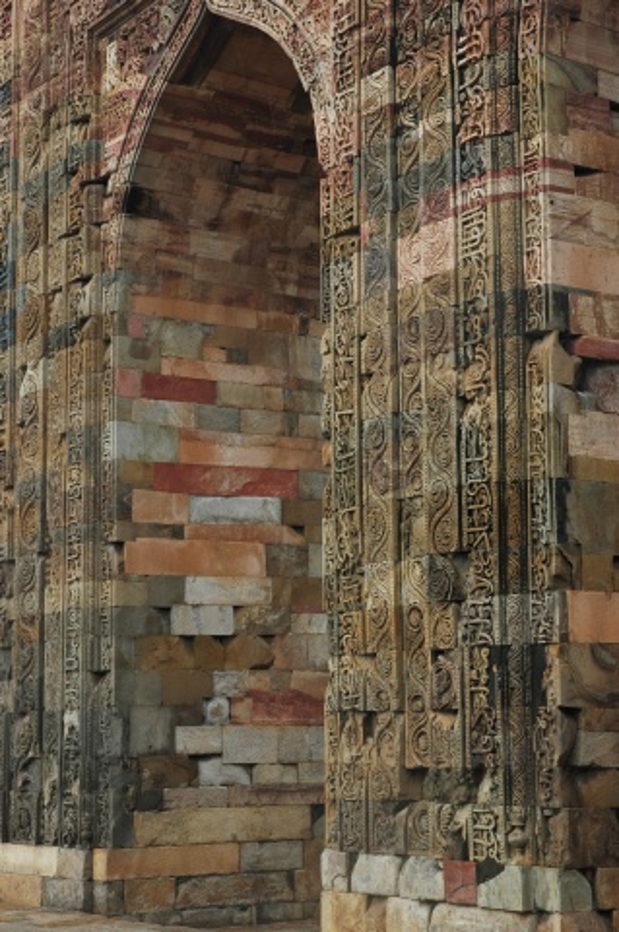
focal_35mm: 69
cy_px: 466
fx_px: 1783
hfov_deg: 19.7
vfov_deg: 29.3
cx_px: 310
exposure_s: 1/100
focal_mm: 46
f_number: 9
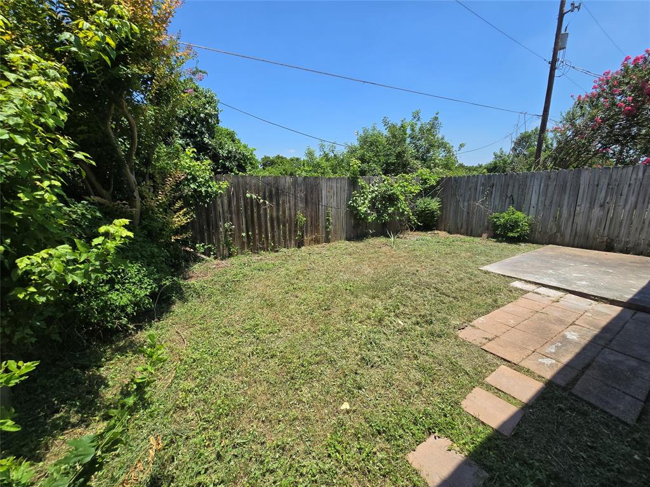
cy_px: 244
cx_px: 325
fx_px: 244
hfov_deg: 106.2
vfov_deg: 89.9
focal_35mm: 13
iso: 50
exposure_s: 1/2105
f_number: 2.2
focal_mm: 2.2
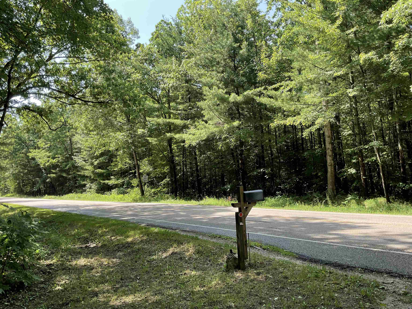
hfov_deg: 61.7
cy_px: 154
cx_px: 206
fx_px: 345
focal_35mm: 29
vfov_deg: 48.2
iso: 16
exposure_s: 1/185
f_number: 1.8
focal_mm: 3
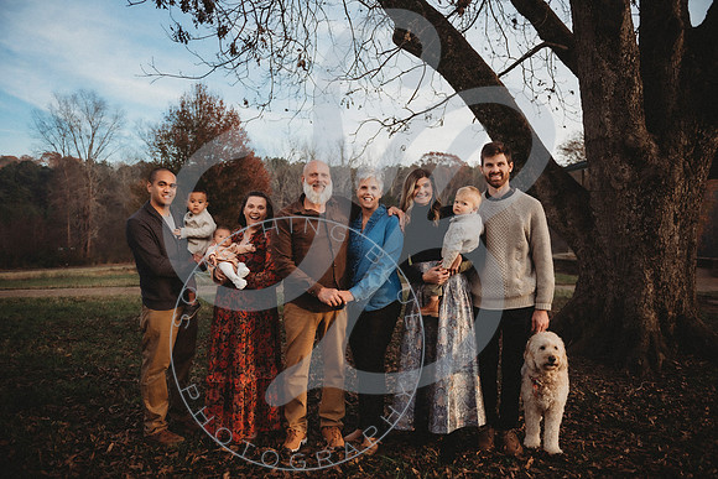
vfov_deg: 53.2
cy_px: 240
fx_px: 479
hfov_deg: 73.7
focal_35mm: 24
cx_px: 359
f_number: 2.8
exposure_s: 1/500
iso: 100
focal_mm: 24
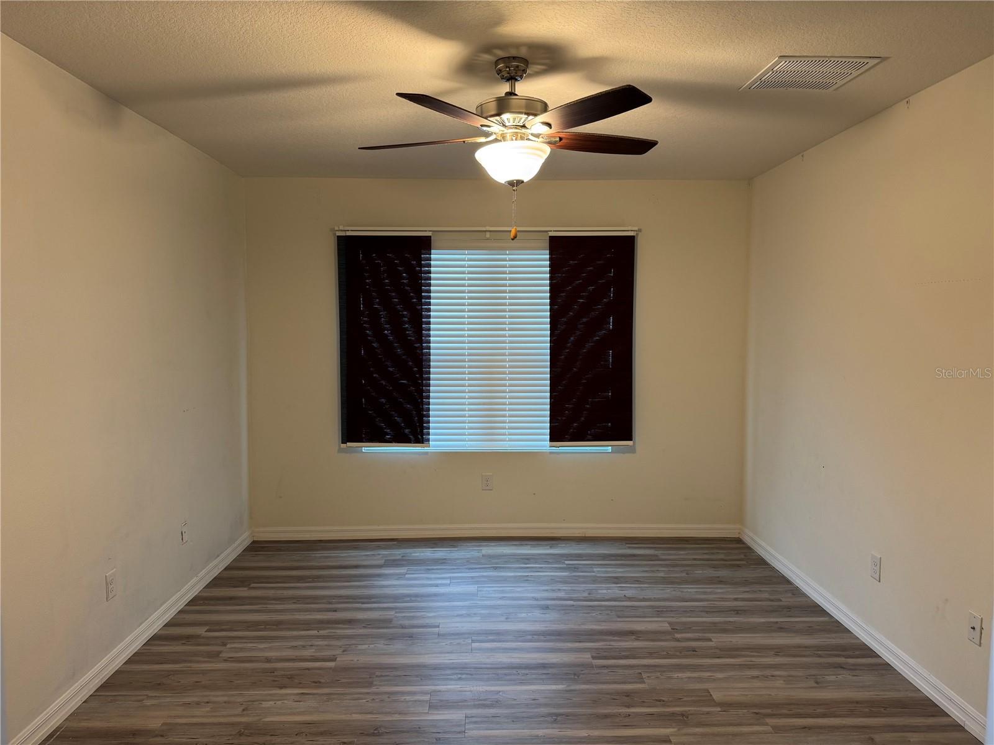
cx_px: 497
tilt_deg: -4.6
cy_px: 372
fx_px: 689
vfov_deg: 56.8
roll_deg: -0.3
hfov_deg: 71.6
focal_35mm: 24
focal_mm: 6.76
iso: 200
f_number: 1.78
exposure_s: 1/60
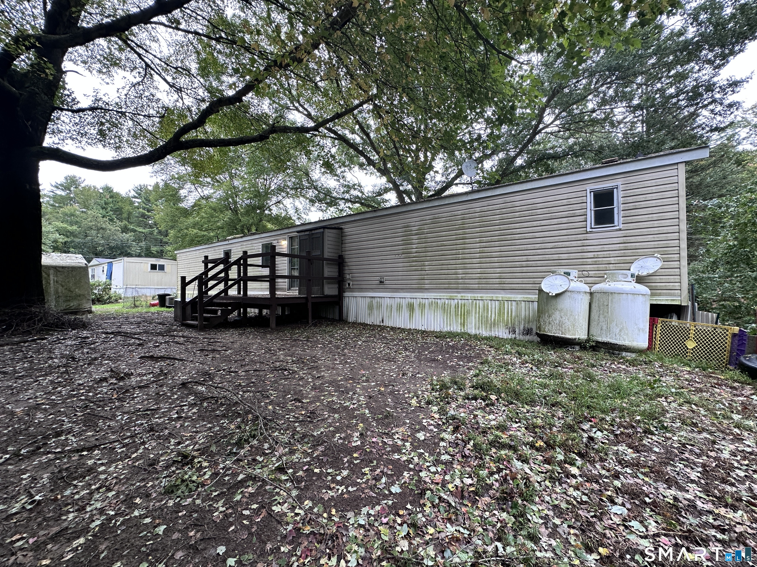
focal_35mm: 14
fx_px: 306
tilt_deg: +0.5
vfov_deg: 85.7
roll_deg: -0.4
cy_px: 284
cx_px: 378
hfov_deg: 102.1
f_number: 2.2
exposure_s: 1/99
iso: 100
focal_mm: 2.22
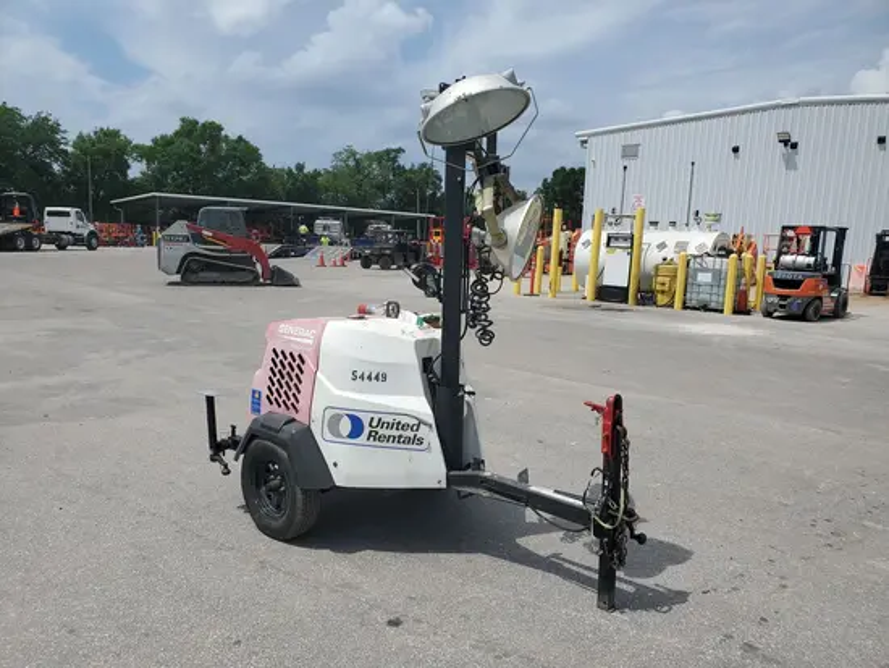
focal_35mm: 26
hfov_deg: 67.3
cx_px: 444
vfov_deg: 53.1
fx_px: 668
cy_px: 334
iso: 50
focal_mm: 4.3
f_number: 2.4
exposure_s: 1/2944
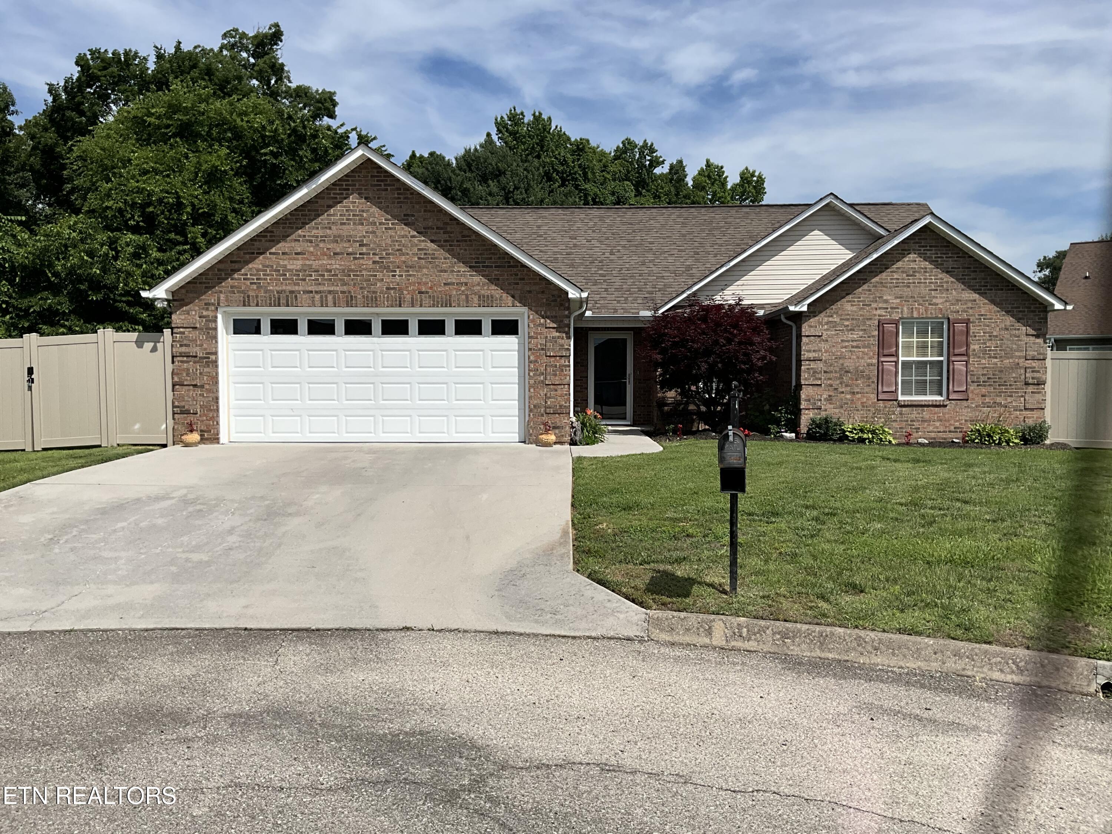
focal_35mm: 29
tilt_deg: -2.1
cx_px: 556
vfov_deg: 48.2
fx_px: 932
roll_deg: -0.4
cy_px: 417
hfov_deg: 61.7
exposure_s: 1/3788
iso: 25
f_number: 1.8
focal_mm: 3
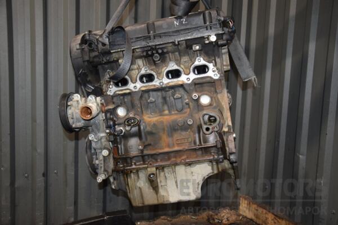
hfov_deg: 51.3
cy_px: 112
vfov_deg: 35.5
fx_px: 352
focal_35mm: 38
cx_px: 169
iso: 800
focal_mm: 25
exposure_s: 1/60
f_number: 5
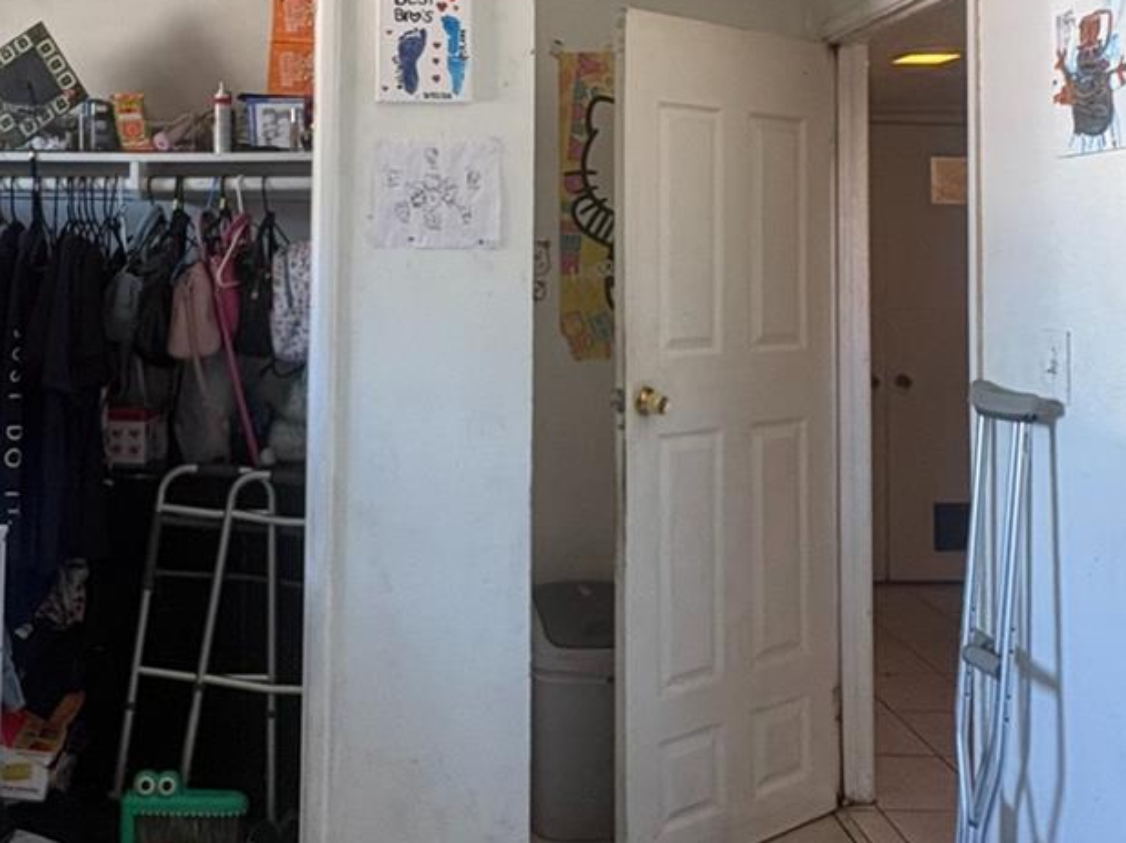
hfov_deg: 53.3
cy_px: 202
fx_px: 1106
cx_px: 411
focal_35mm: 34
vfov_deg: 40.5
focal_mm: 2.22
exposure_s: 1/96
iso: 250
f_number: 2.2
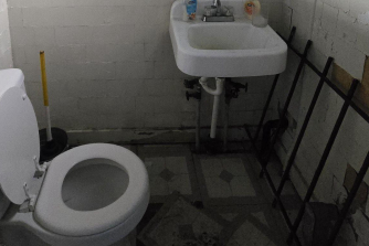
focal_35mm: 27
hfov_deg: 66.8
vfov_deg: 39.1
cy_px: -27
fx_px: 277
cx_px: 150
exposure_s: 1/60
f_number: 2.2
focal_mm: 2.2
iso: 1600
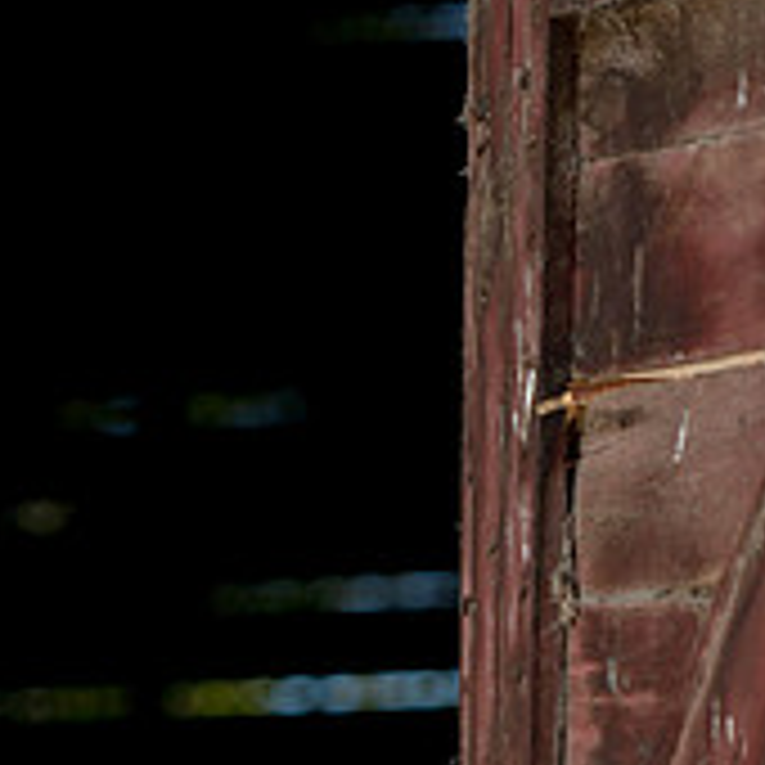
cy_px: 700
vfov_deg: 3.4
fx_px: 13051
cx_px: -477
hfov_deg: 3.3
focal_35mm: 522
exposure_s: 1/250
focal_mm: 180
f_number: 4
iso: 100
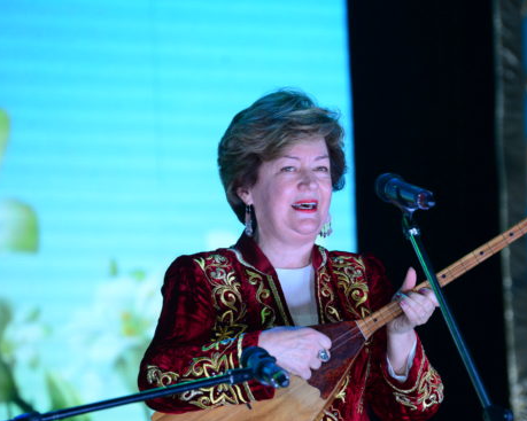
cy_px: 236
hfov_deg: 7.4
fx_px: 4086
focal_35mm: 262
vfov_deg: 5.9
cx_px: 338
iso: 640
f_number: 5.3
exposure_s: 1/160
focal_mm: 200
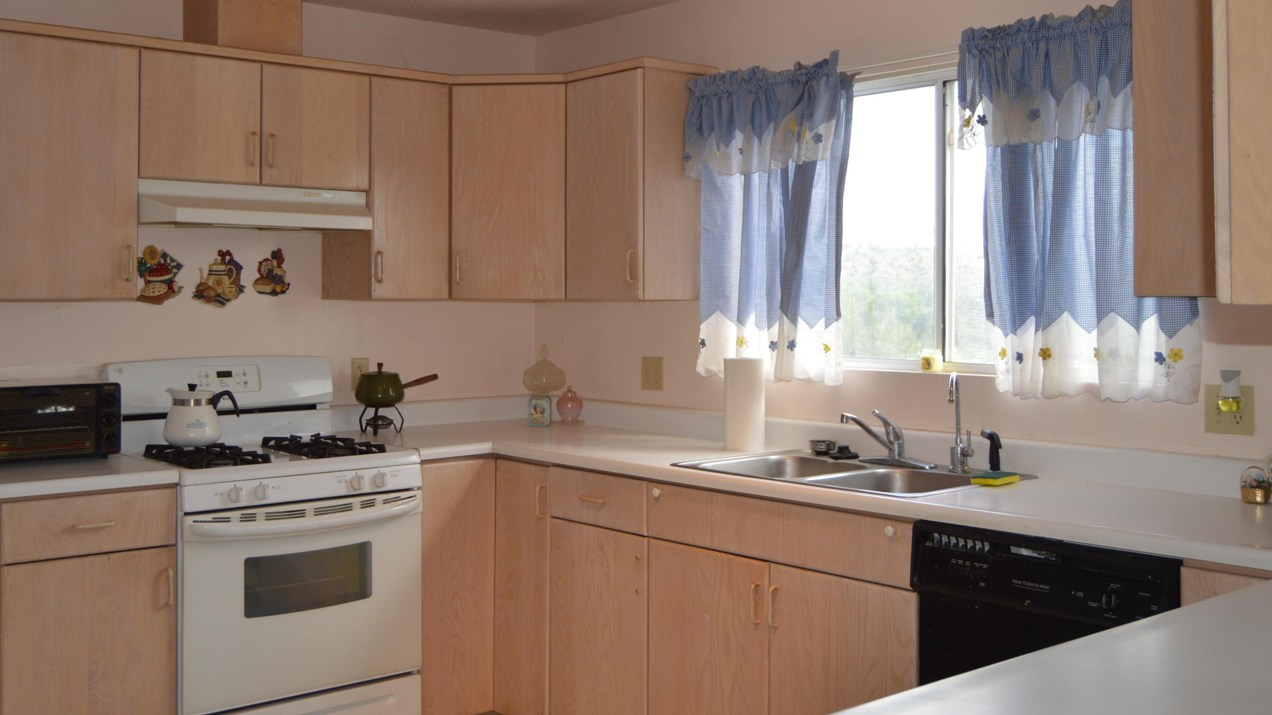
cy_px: 285
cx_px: 583
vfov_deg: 31.1
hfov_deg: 52.7
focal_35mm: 38
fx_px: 1282
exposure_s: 1/125
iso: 250
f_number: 4
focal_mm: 22
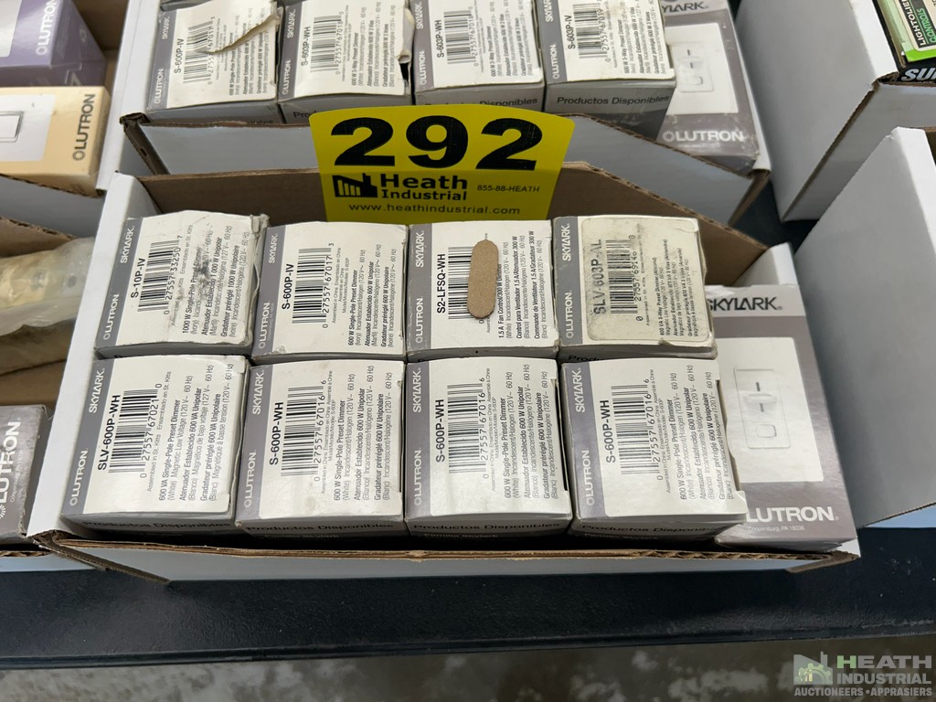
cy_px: 351
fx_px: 703
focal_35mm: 26
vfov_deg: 53.1
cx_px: 468
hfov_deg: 67.3
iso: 64
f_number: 1.5
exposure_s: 1/120
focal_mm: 5.7
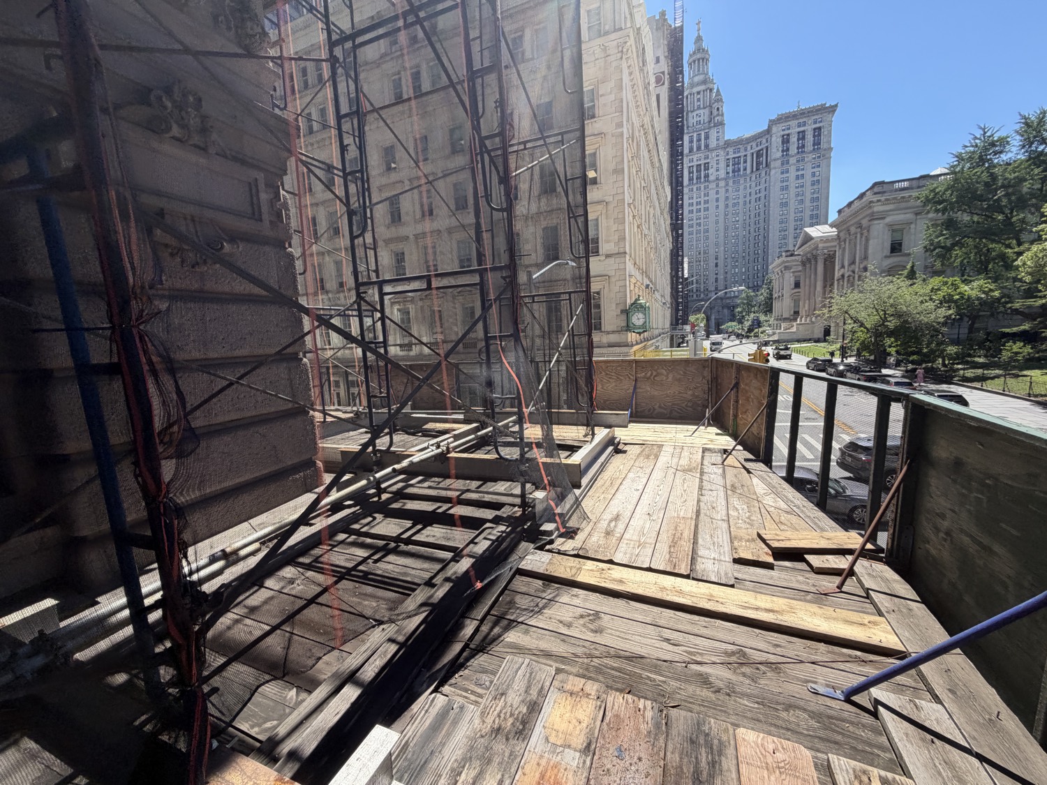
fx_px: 423
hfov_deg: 102.1
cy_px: 392
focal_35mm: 14
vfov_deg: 85.7
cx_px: 524
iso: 40
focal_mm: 2.22
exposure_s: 1/709
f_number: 2.2
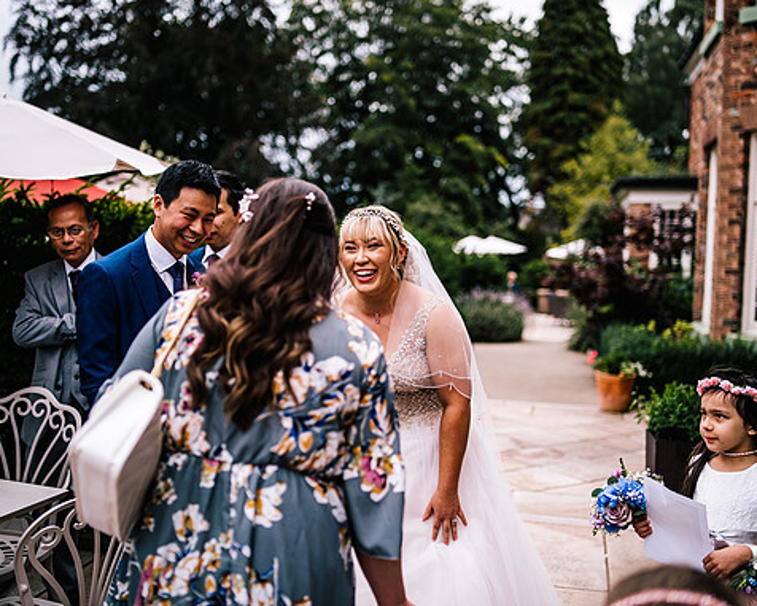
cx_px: 374
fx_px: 896
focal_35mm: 40
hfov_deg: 45.8
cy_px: 300
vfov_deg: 37.3
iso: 100
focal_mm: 35
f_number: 1.6
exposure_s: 1/2500
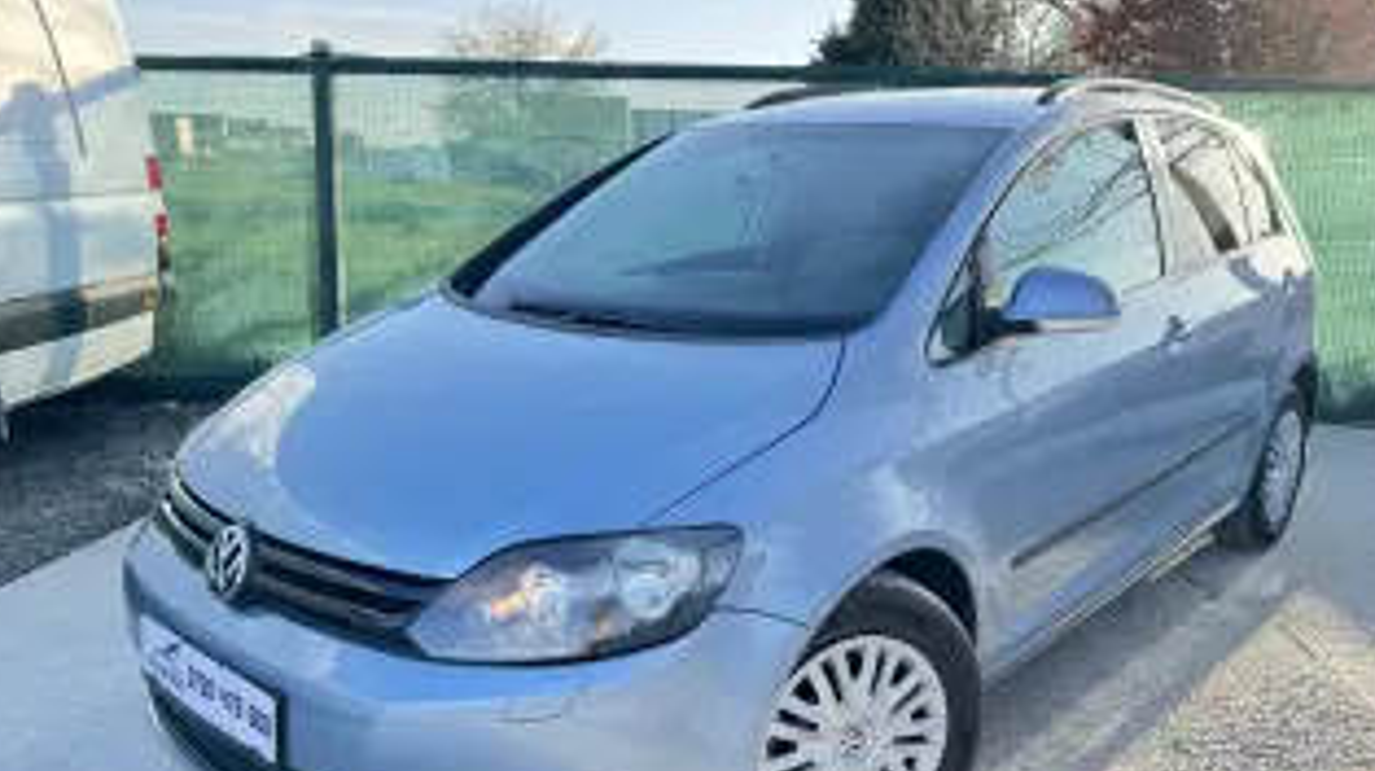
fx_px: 1093
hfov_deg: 64.2
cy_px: 447
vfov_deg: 38.7
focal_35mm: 30
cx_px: 753
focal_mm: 6.76
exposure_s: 1/368
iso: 80
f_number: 1.78
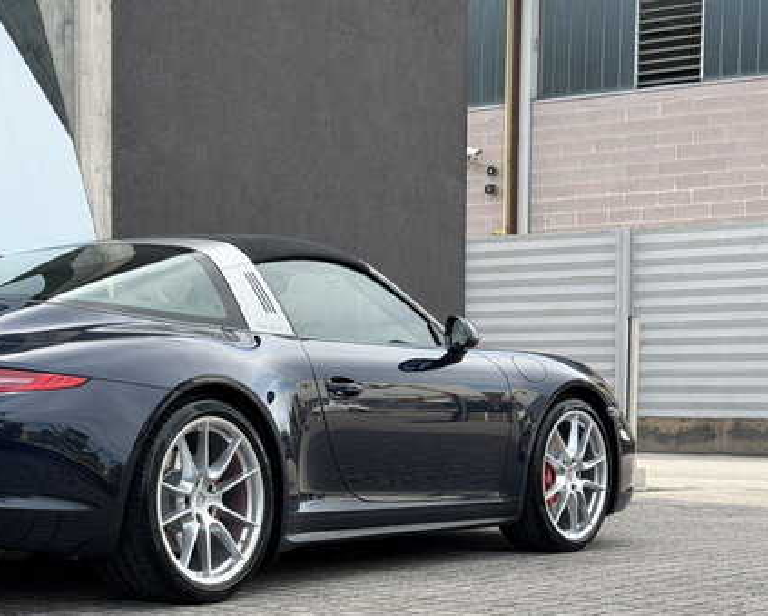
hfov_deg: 22.3
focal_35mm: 85
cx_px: 194
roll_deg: -0.6
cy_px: 480
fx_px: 1933
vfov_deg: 18.0
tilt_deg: -4.3
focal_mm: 6.76
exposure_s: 1/987
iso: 64
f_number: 1.78
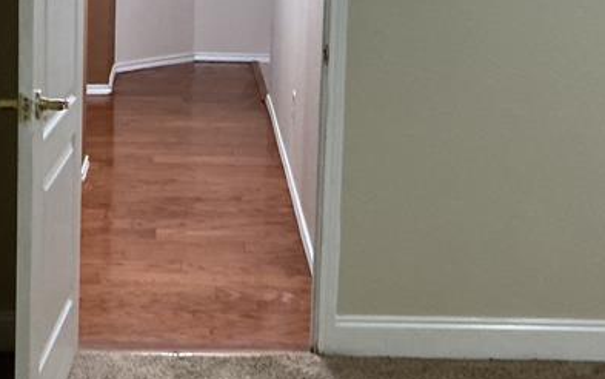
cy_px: -6
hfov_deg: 25.8
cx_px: 254
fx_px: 1320
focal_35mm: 80
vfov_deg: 16.0
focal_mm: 3
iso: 250
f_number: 1.8
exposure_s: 1/40
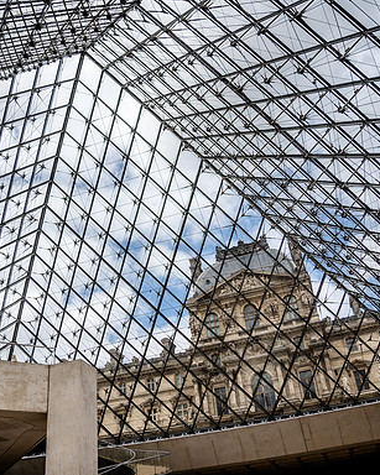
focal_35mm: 34
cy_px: 238
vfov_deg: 52.9
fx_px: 478
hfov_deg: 43.2
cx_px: 165
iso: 100
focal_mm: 24
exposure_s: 1/1000
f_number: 4
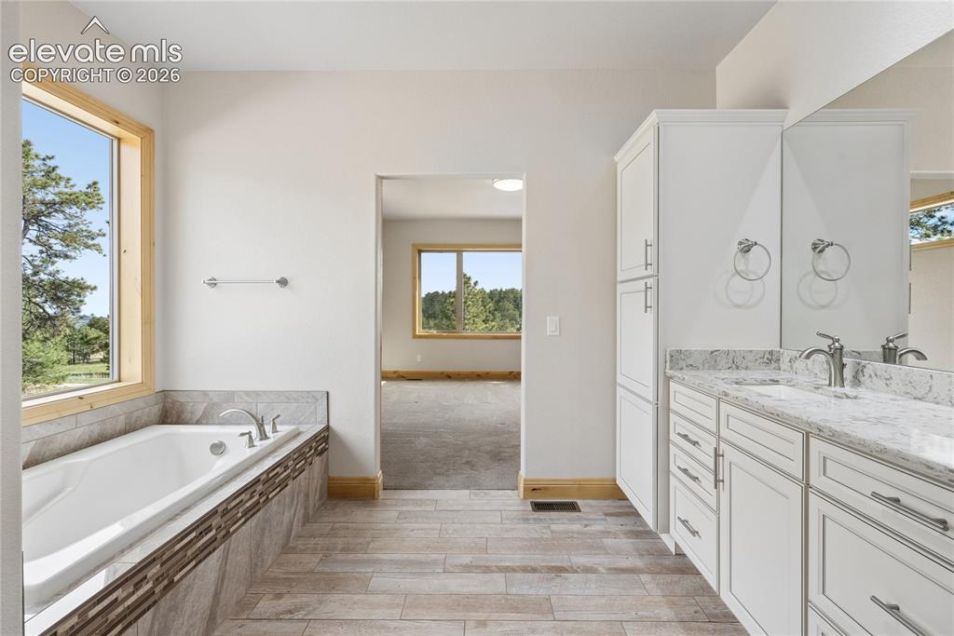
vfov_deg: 73.8
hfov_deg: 96.7
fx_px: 424
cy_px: 318
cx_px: 477
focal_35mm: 16
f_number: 9
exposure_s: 1/100
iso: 640
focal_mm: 16
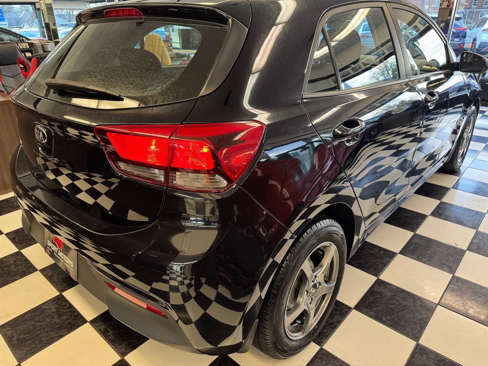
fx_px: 338
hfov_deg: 71.6
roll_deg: +0.6
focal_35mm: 24
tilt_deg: -25.2
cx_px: 244
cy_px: 183
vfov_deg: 56.8
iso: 200
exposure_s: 1/60
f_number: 1.78
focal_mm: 6.76
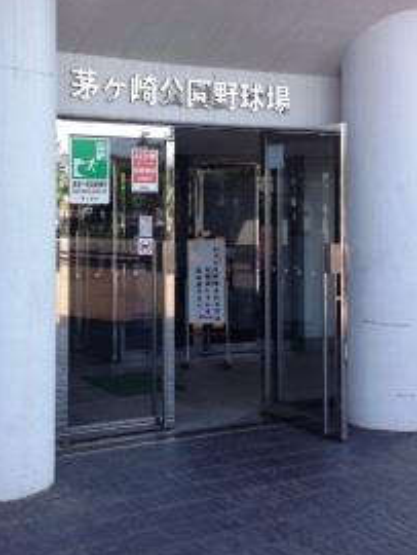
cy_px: 204
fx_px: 930
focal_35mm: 58
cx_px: 142
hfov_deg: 25.2
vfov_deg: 33.0
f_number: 2.4
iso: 50
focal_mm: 4.28
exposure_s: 1/497
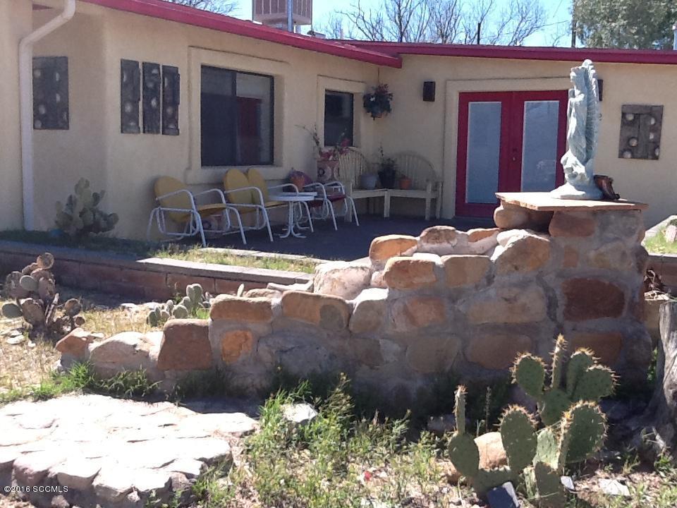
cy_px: 254
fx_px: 861
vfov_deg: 32.9
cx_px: 338
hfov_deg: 42.9
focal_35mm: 44
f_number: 2.4
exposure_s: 1/637
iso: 40
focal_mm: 2.03
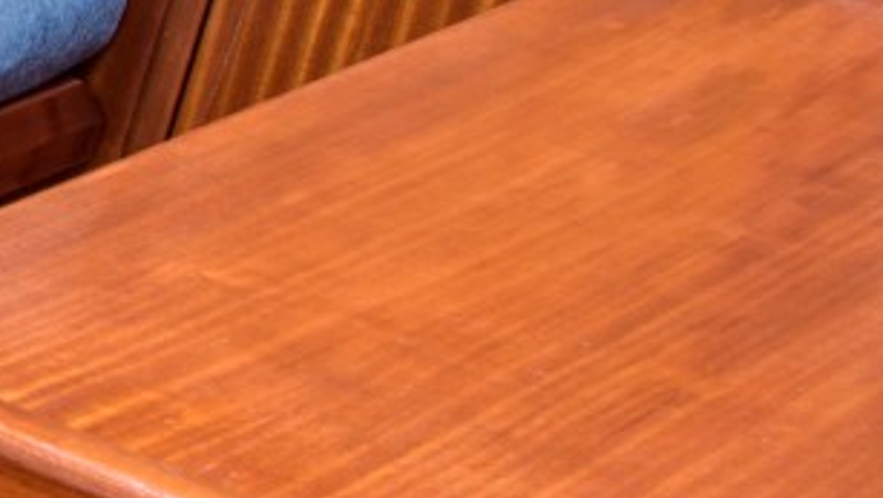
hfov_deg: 10.8
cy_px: 273
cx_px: -1911
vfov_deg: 11.0
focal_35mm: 110
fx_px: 2577
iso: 100
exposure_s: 1/1.67
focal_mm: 14
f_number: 9
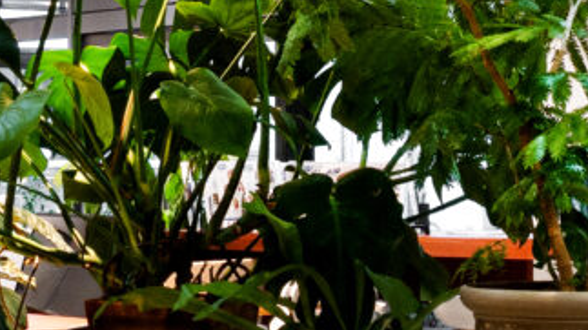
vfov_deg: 9.1
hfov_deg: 16.0
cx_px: 490
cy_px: 209
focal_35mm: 133
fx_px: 2072
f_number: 13
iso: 100
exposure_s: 1/2
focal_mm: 16
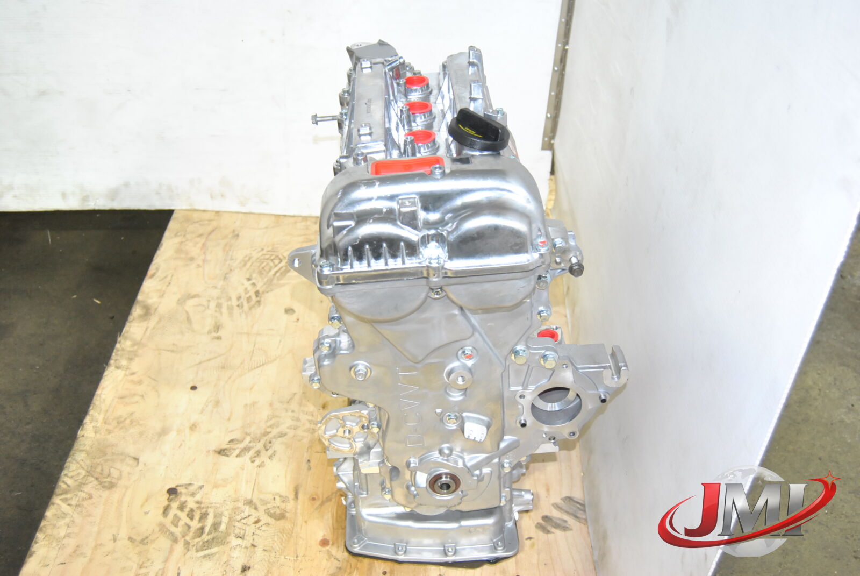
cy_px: 288
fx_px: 933
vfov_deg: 34.3
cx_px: 430
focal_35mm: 39
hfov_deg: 49.5
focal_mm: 26
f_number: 5
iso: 800
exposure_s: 1/60
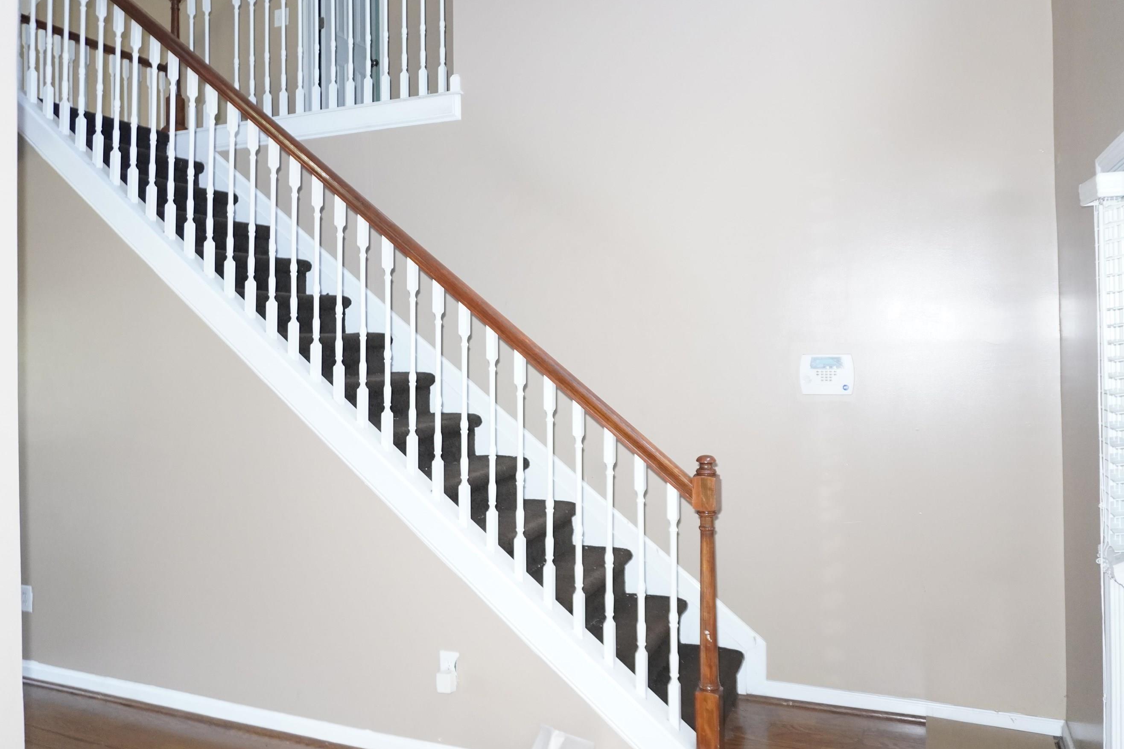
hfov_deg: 65.4
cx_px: 526
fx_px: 874
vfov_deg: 46.3
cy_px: 339
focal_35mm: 28
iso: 2000
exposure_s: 1/160
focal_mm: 16
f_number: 3.5
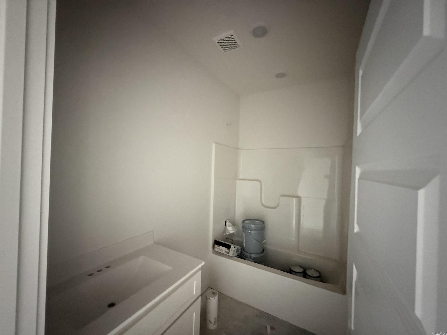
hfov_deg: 102.1
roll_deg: -2.5
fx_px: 181
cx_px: 224
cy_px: 168
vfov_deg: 85.7
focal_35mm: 14
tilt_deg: +1.2
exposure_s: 1/42
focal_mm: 2.22
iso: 1600
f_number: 2.2
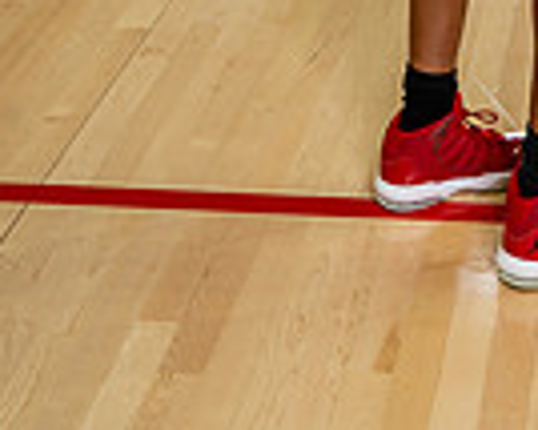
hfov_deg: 16.9
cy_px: -462
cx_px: 598
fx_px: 1750
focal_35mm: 110
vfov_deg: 12.2
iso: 250
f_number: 6.3
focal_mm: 35
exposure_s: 1/250
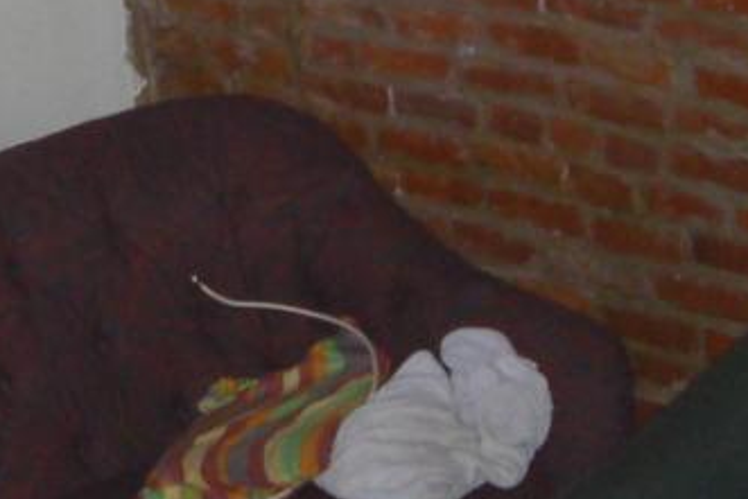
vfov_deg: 8.0
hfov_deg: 11.9
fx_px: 3575
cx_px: 120
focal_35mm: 172
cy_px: 327
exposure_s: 1/60
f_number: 2.7
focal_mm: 6.2
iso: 200
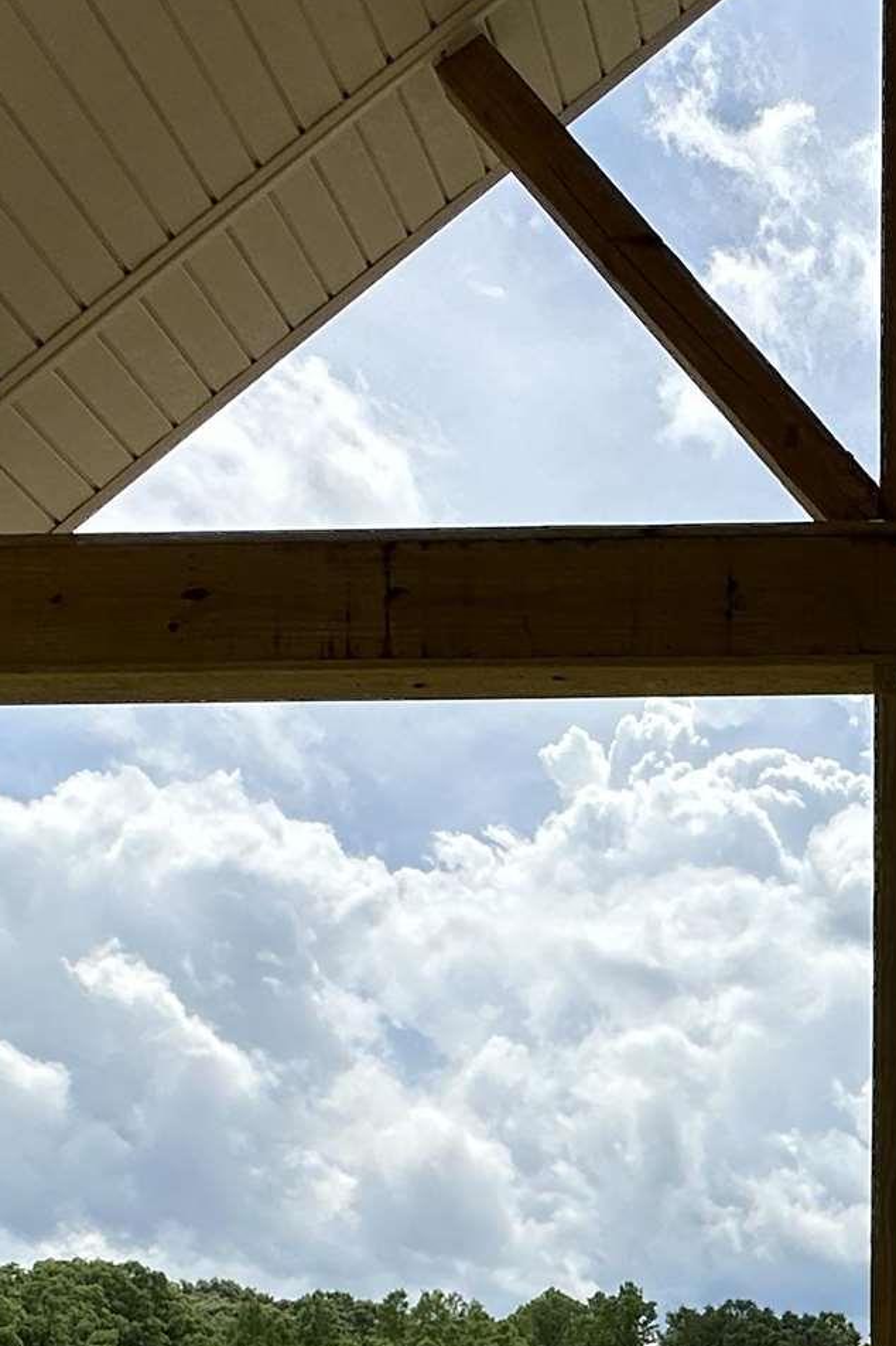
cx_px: 984
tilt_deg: +3.7
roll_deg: -0.4
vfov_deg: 36.6
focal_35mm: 47
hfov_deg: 26.4
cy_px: 1412
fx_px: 1756
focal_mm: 2.22
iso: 40
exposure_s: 1/4651
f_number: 2.2
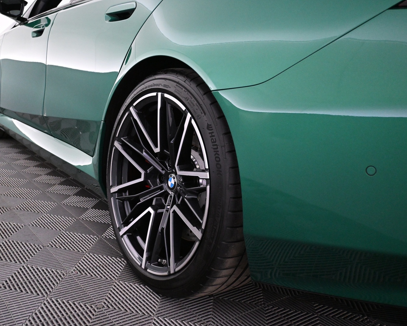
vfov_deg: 43.4
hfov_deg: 52.7
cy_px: 164
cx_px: 174
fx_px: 410
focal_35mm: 34
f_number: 3.8
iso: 4000
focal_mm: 20
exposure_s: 1/160
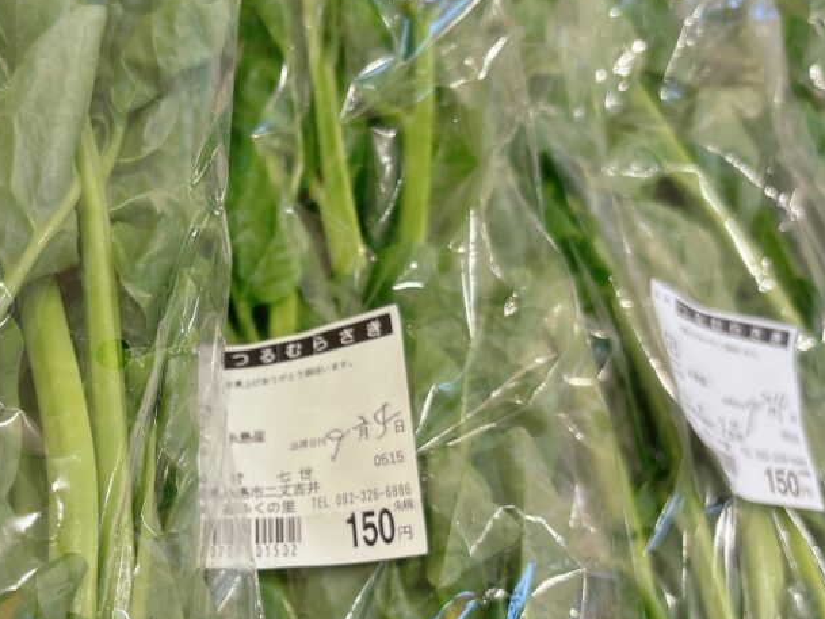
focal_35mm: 41
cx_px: 244
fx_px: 977
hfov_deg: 44.7
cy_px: 405
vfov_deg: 34.9
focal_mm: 5.96
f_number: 1.6
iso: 80
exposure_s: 1/60
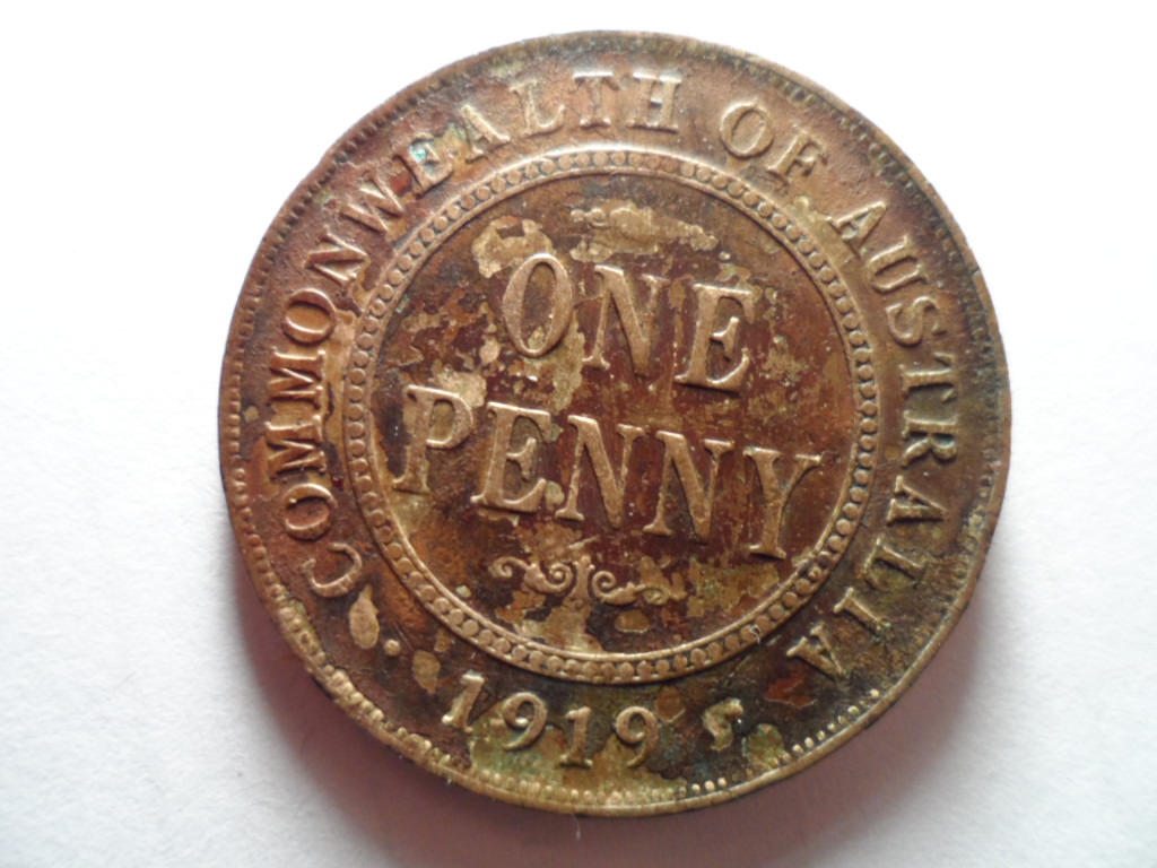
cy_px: 434
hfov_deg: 67.3
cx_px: 578
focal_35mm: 26
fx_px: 869
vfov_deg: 53.1
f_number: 3.3
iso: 240
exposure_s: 1/30
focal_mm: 4.9
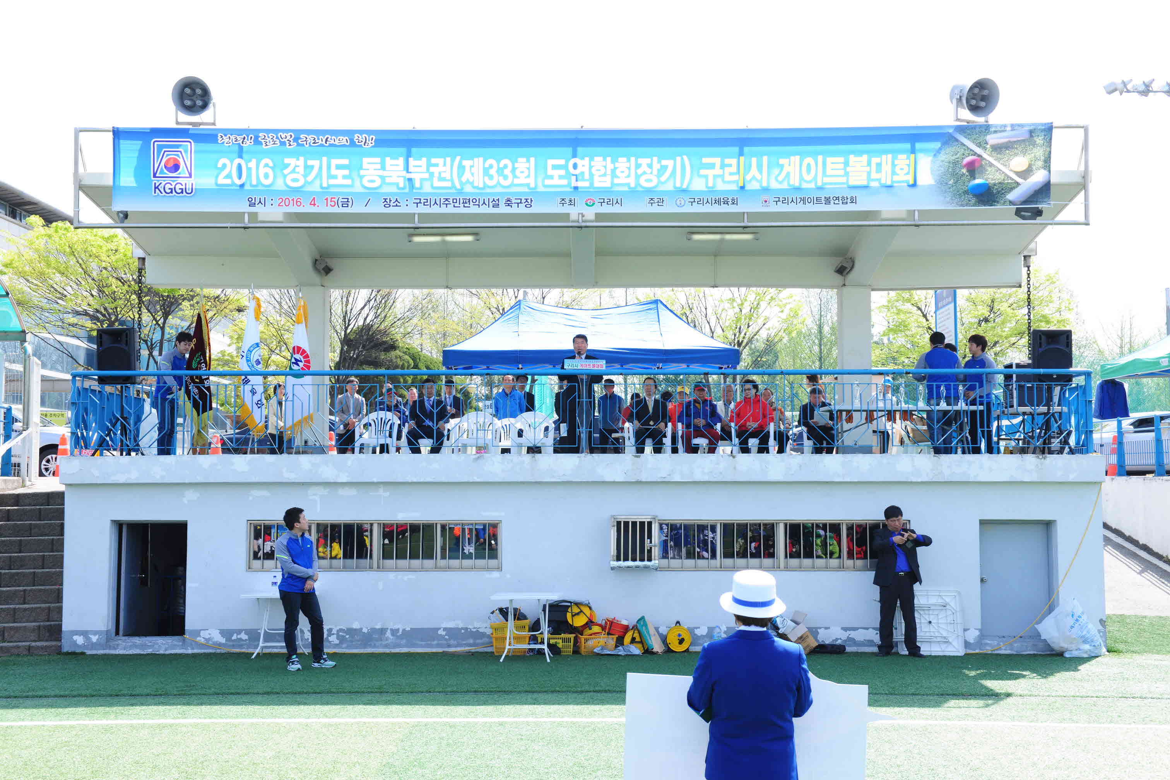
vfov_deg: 28.1
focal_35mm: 48
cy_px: 390
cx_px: 585
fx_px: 1560
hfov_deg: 41.1
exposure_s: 1/125
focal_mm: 48
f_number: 10
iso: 400
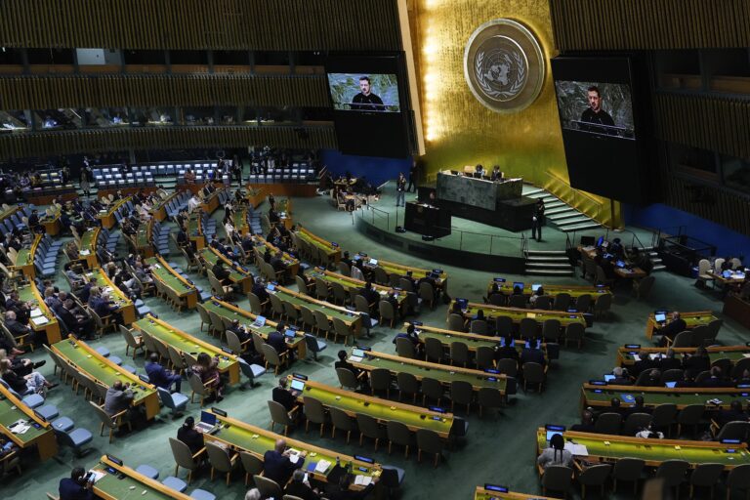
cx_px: 375
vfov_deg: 47.9
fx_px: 562
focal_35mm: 27
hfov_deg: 67.4
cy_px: 250
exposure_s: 1/500
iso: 2500
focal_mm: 27
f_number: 2.8
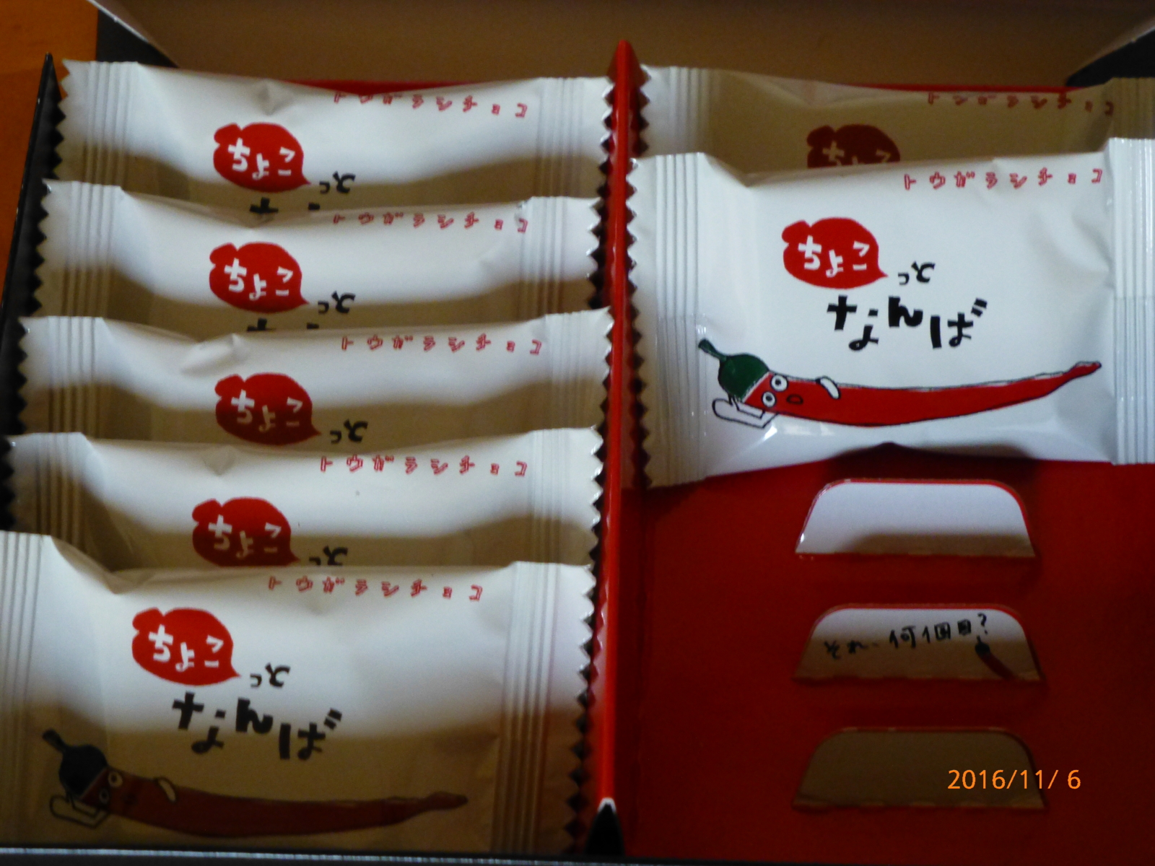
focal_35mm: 102
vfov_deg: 14.5
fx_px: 3403
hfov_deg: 19.3
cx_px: 578
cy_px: 433
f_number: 5.3
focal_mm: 18.2
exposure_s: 1/20
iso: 800
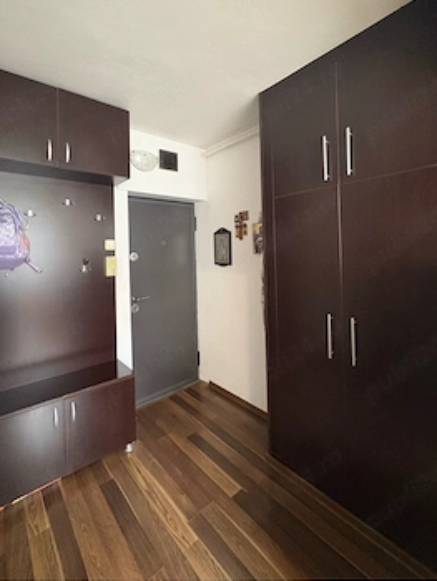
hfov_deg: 77.9
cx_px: 193
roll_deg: +1.9
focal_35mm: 16
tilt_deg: +1.0
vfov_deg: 93.9
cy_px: 251
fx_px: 269
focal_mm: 2.22
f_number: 2.2
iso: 800
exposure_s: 1/60
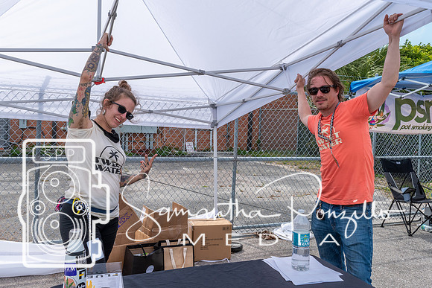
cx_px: 220
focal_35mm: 34
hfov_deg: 56.5
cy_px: 131
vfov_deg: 39.4
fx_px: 402
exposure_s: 1/400
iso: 200
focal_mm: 18
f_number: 10
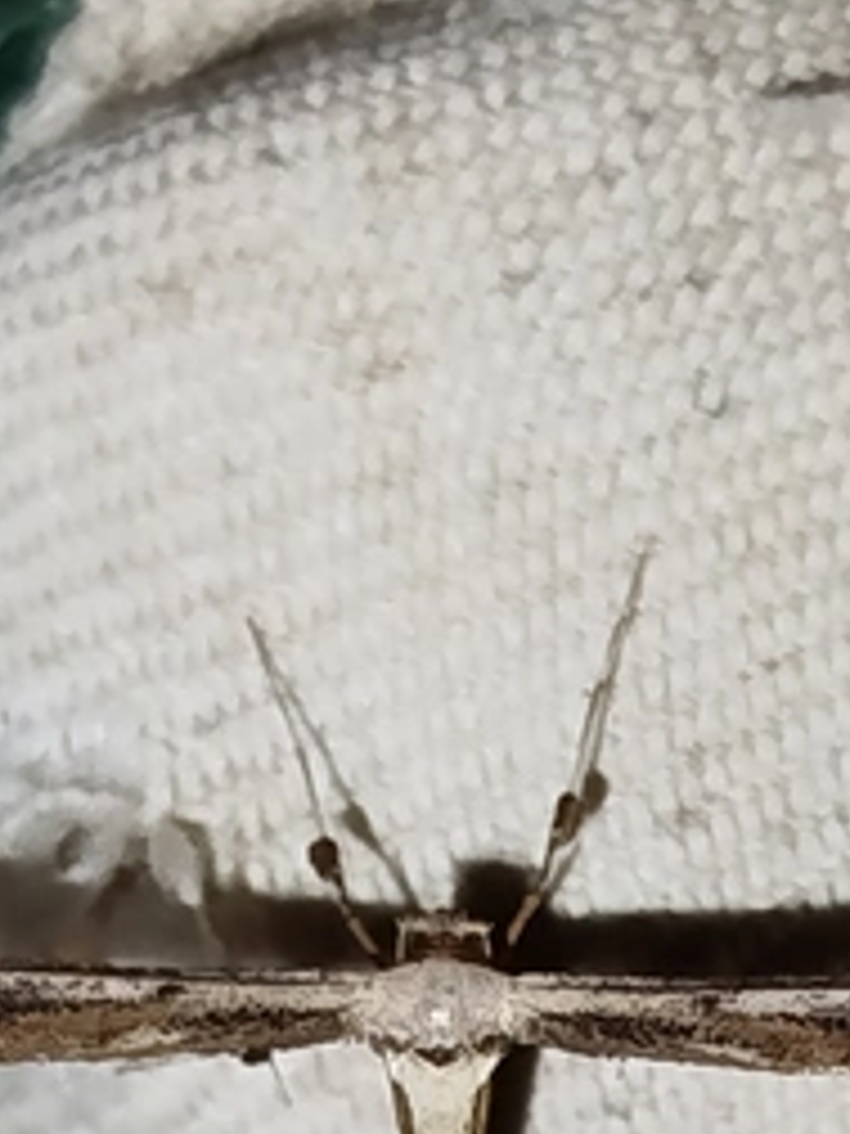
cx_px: 540
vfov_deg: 9.9
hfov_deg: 7.5
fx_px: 6450
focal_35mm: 197
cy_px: 1336
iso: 125
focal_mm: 5.31
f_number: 1.7
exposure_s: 1/50
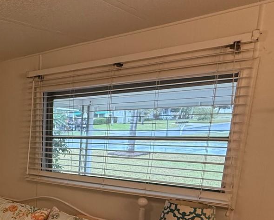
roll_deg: +2.5
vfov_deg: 38.6
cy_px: 177
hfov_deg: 37.6
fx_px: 300
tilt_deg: -10.1
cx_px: -51
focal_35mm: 37
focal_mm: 2.22
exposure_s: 1/120
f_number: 2.2
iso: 320
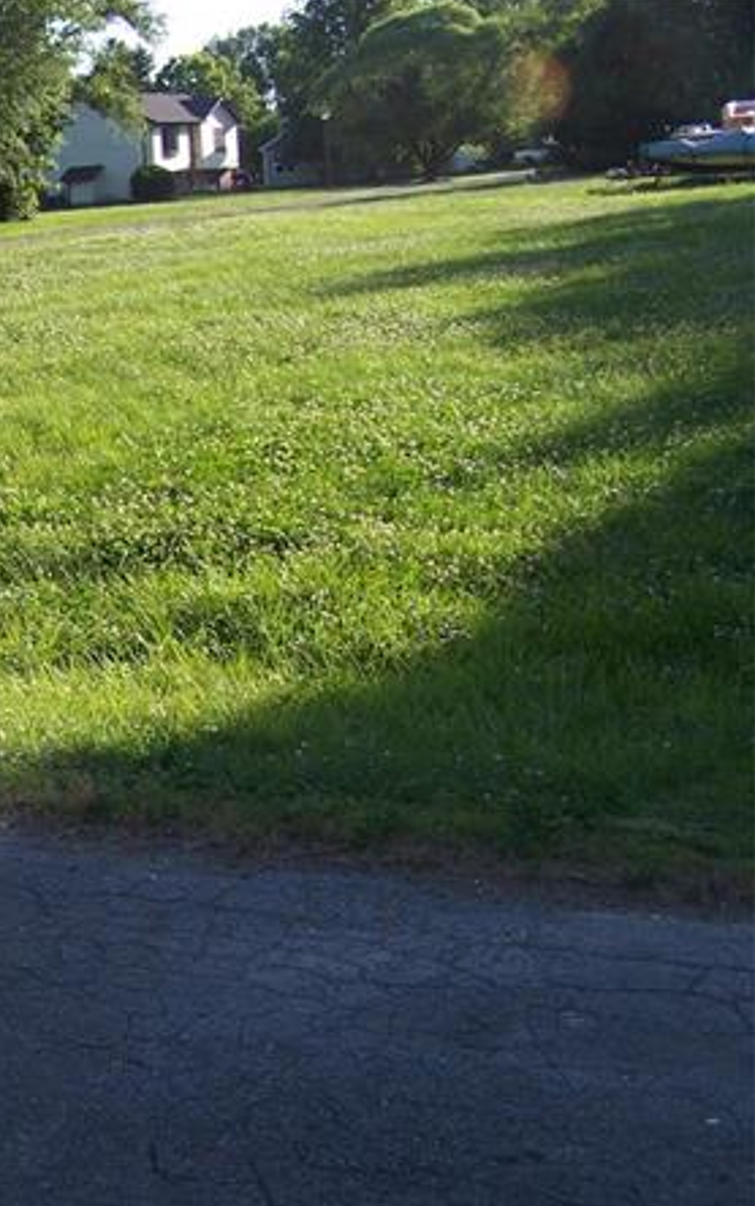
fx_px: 1907
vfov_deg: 35.1
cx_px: -111
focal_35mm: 58
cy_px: 641
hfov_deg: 21.1
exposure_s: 1/750
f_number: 2.8
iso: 80
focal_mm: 6.3
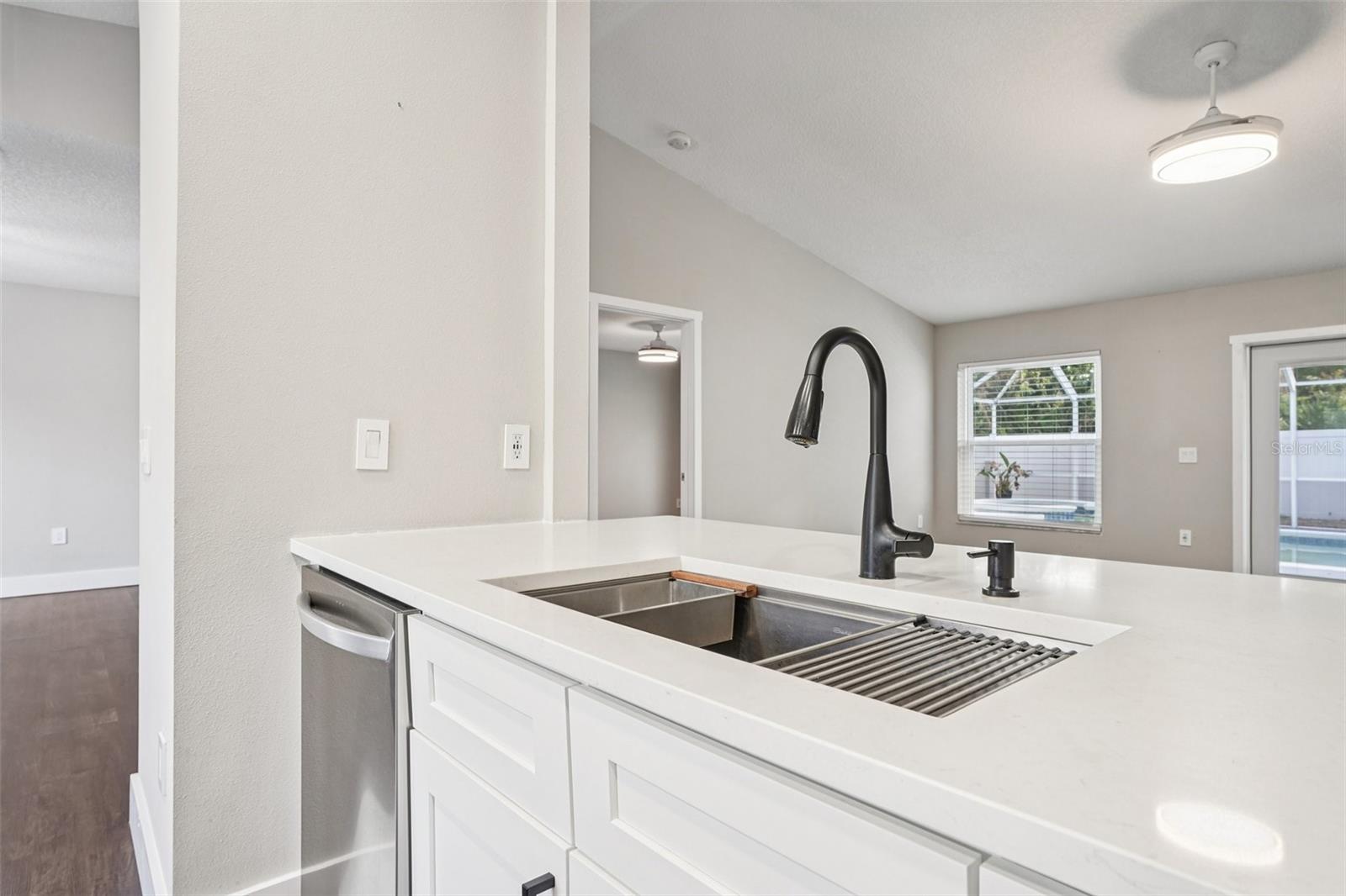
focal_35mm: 19
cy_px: 448
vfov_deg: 64.5
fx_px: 710
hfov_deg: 86.9
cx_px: 673
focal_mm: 19
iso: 400
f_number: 8
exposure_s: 1/13
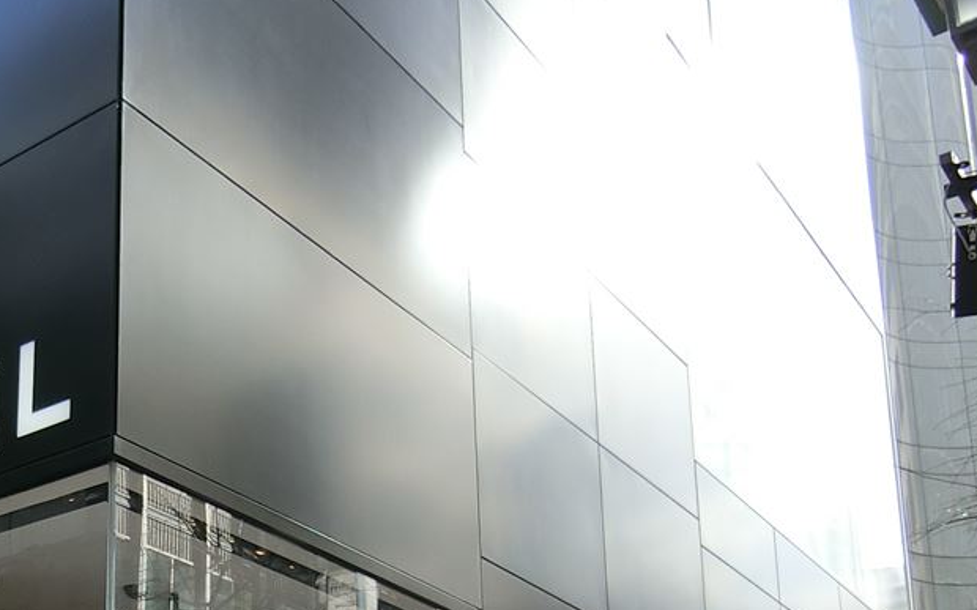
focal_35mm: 52
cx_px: 93
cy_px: 733
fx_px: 1384
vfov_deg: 22.8
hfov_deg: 36.4
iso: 80
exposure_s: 1/400
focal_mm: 4.06
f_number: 2.7
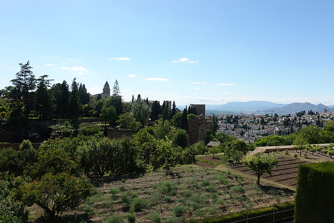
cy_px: 112
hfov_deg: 61.9
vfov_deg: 43.6
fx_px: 278
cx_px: 167
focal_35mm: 30
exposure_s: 1/500
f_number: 5.6
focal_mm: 10.89
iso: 125
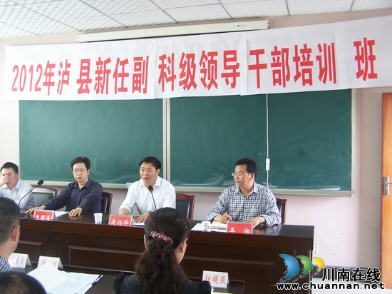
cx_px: 196
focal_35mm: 38
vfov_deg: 37.7
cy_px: 147
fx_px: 430
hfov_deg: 49.0
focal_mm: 6.3
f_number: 2.8
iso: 140
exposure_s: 1/15
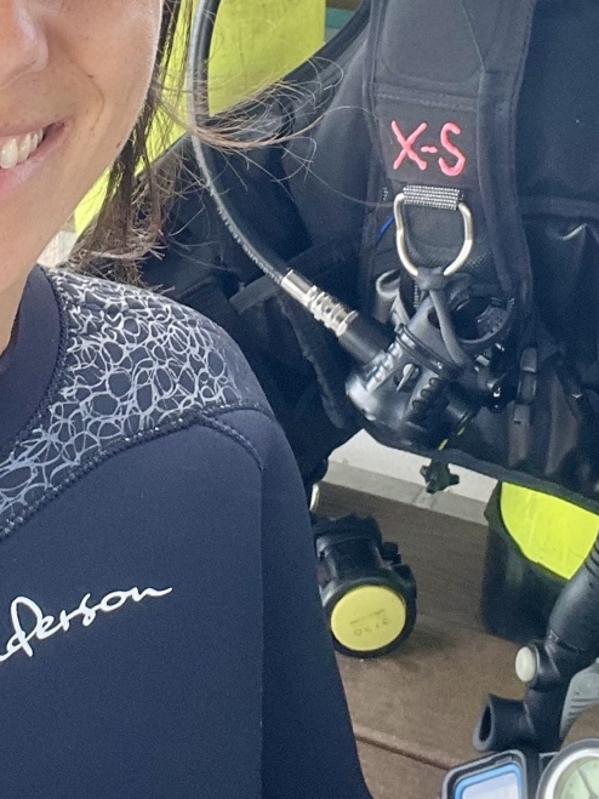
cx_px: 177
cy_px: 209
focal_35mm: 71
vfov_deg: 27.1
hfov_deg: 20.6
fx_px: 1639
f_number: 2.2
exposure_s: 1/121
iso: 40
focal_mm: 2.71
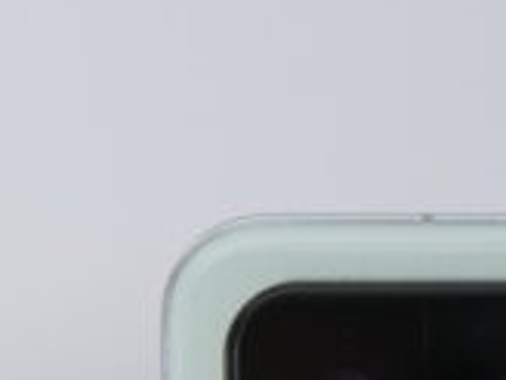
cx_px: 617
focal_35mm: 248
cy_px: 1080
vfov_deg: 5.7
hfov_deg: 7.9
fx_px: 3625
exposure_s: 1/100
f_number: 1.6
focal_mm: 16
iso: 200
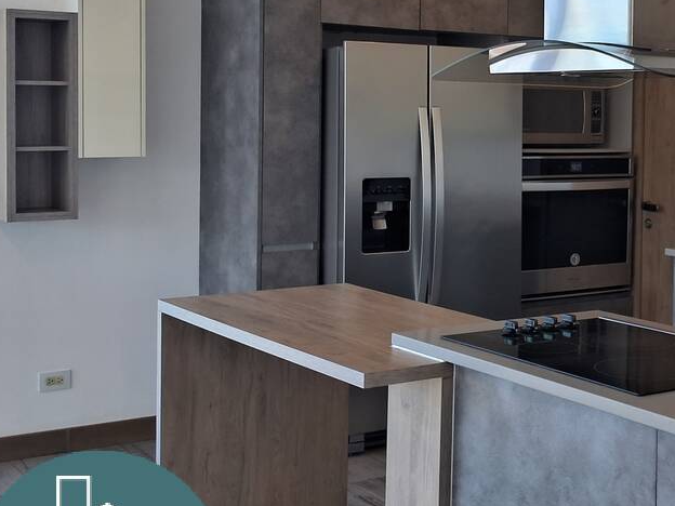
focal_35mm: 60
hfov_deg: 30.7
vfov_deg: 24.2
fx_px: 1170
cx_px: 608
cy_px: 142
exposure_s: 1/40
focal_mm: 3.98
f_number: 1.8
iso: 80
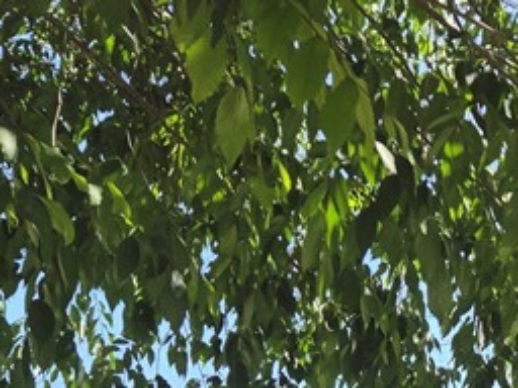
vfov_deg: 14.1
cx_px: 684
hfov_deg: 19.5
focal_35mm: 92
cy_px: 711
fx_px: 1377
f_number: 1.8
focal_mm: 5.4
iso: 25
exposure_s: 1/1700
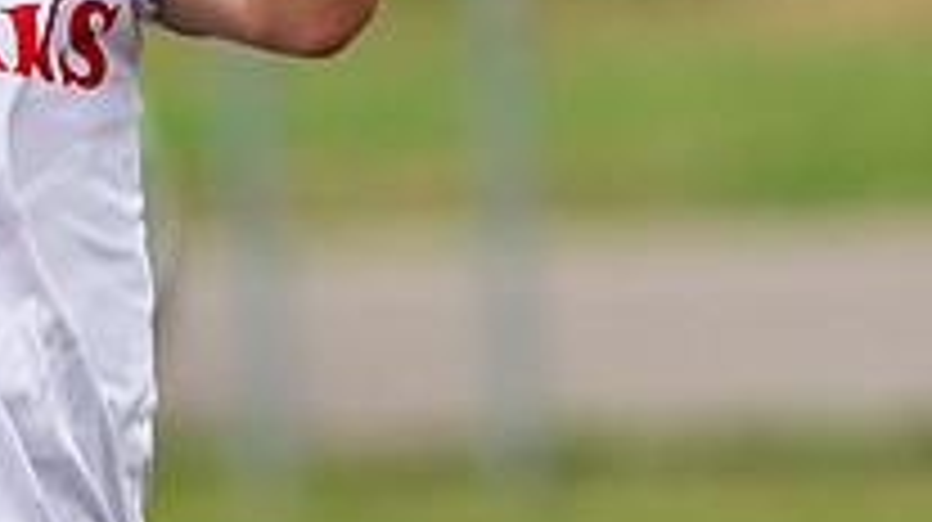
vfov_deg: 0.8
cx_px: 200
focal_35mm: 1538
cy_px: 9
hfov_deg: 1.4
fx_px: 37974
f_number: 5.6
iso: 1600
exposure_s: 1/2500
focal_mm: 300
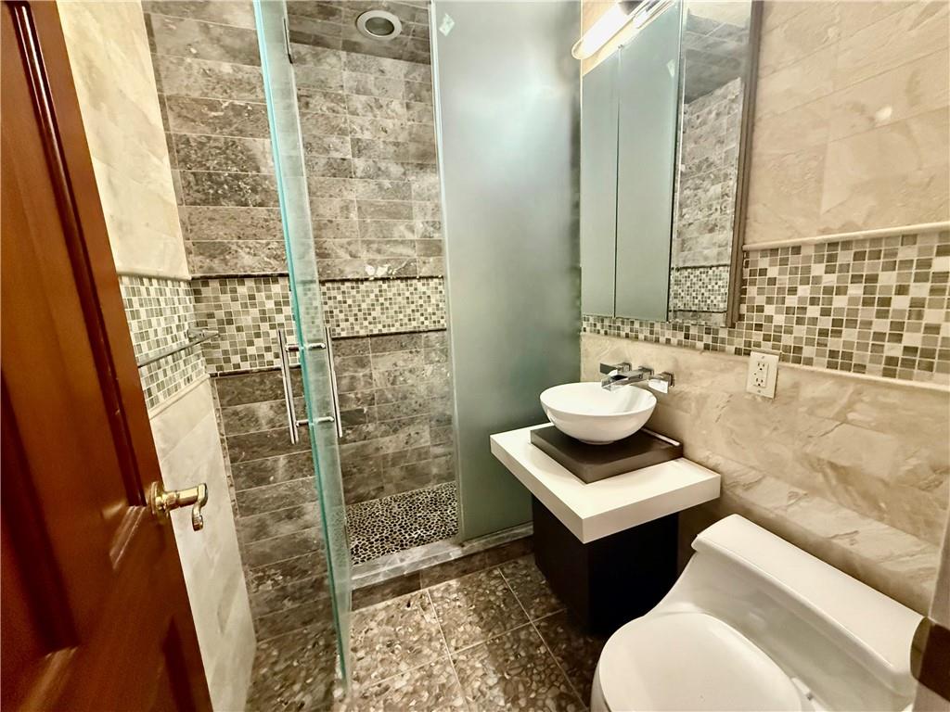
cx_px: 475
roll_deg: +2.3
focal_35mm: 14
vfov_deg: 85.7
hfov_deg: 102.1
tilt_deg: -10.7
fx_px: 384
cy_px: 356
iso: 1000
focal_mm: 2.22
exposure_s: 1/60
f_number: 2.2
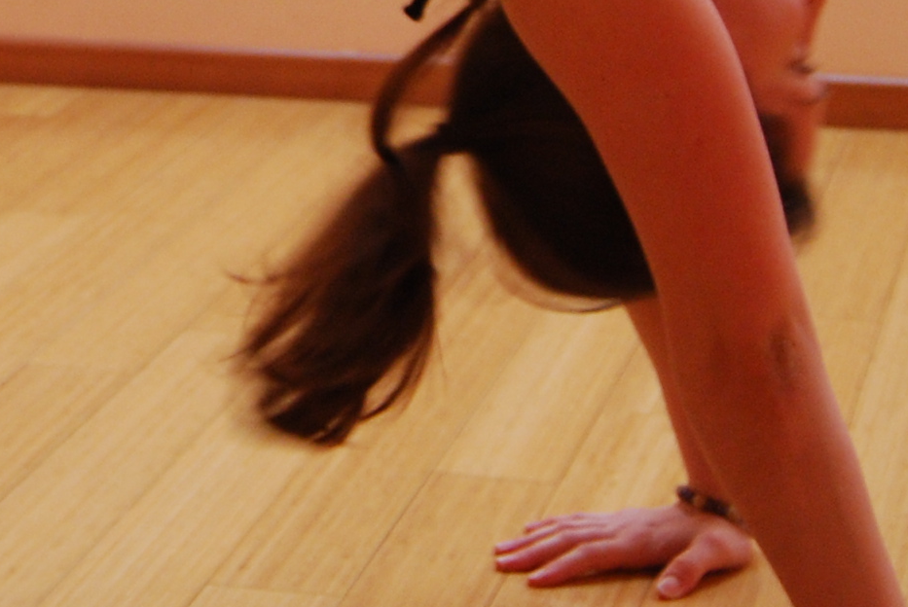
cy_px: -102
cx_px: -44
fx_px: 3459
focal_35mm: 137
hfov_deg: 14.7
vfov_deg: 9.9
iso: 400
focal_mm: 22
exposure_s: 1/15
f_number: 3.8
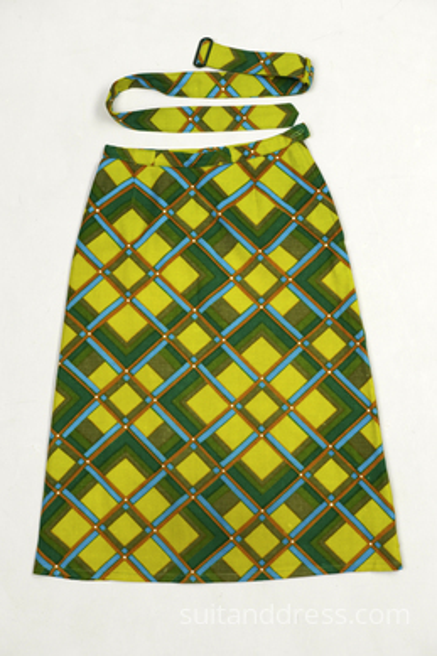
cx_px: 218
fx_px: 875
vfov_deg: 41.1
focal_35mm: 48
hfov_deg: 28.1
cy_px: 328
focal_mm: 32
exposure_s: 1/125
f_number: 3.5
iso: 400
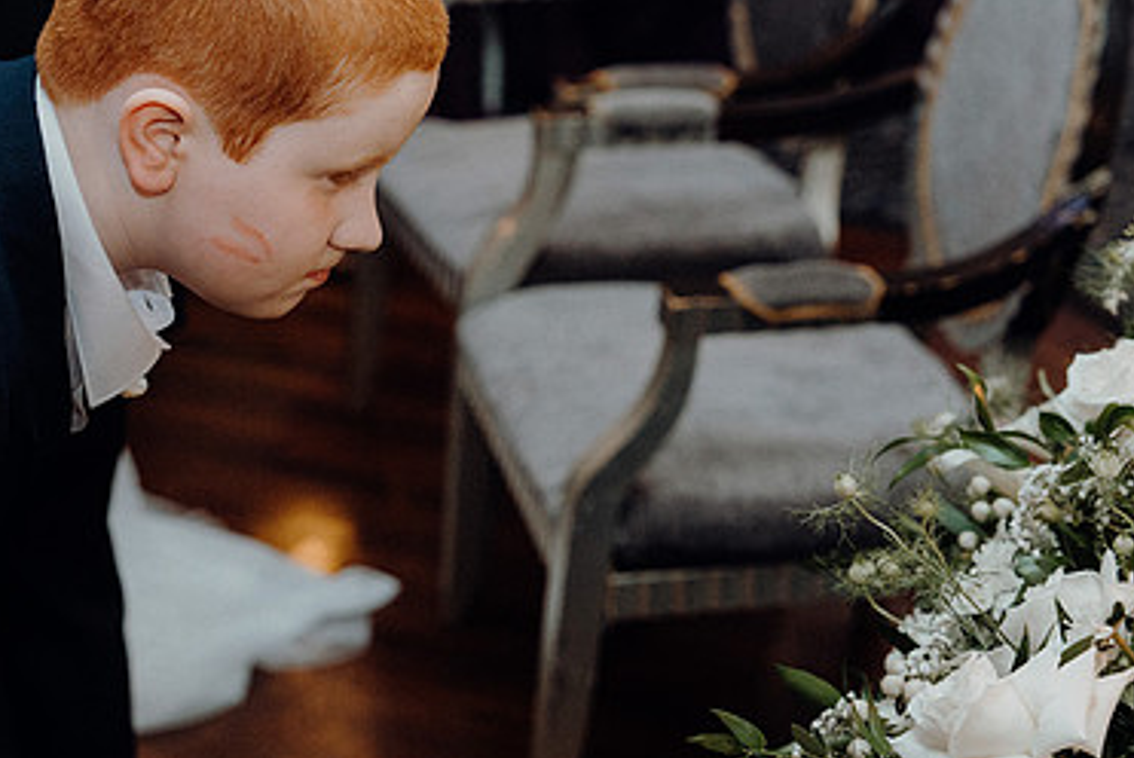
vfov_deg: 15.4
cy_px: 466
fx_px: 2806
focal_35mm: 89
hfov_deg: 22.8
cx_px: 382
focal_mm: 57
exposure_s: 1/160
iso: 2500
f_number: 3.5
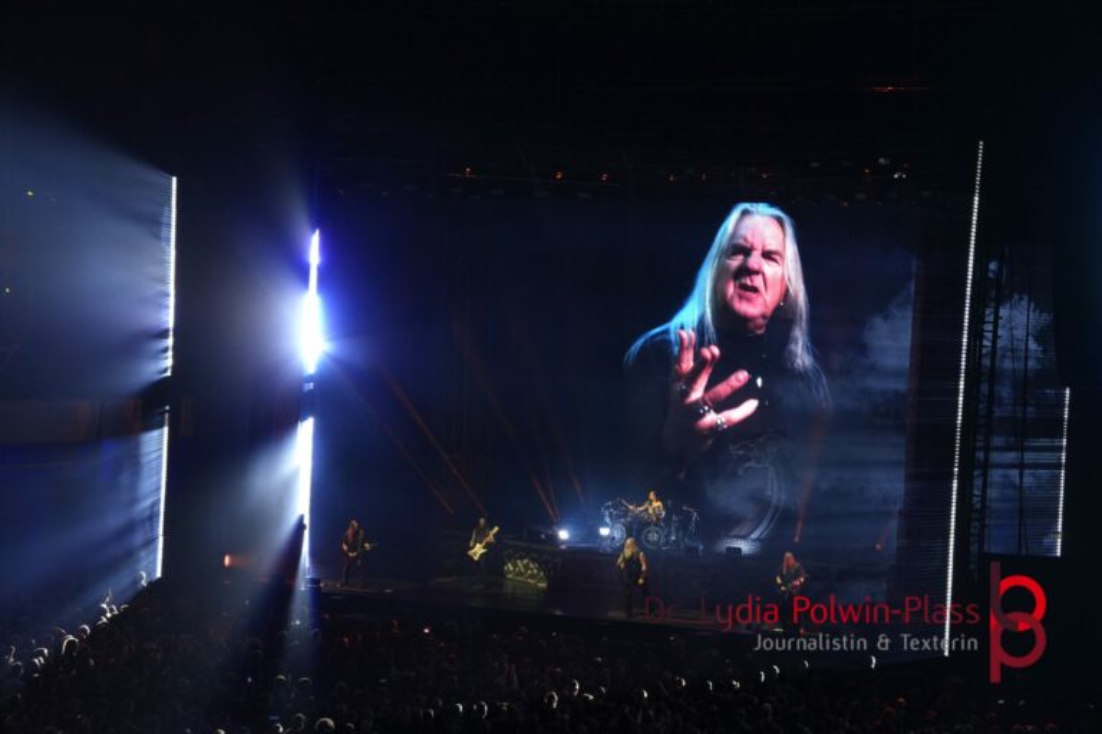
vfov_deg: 17.8
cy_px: 367
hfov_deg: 26.5
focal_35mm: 76
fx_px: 2342
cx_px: 551
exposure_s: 1/80
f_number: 4.5
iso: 1600
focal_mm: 51
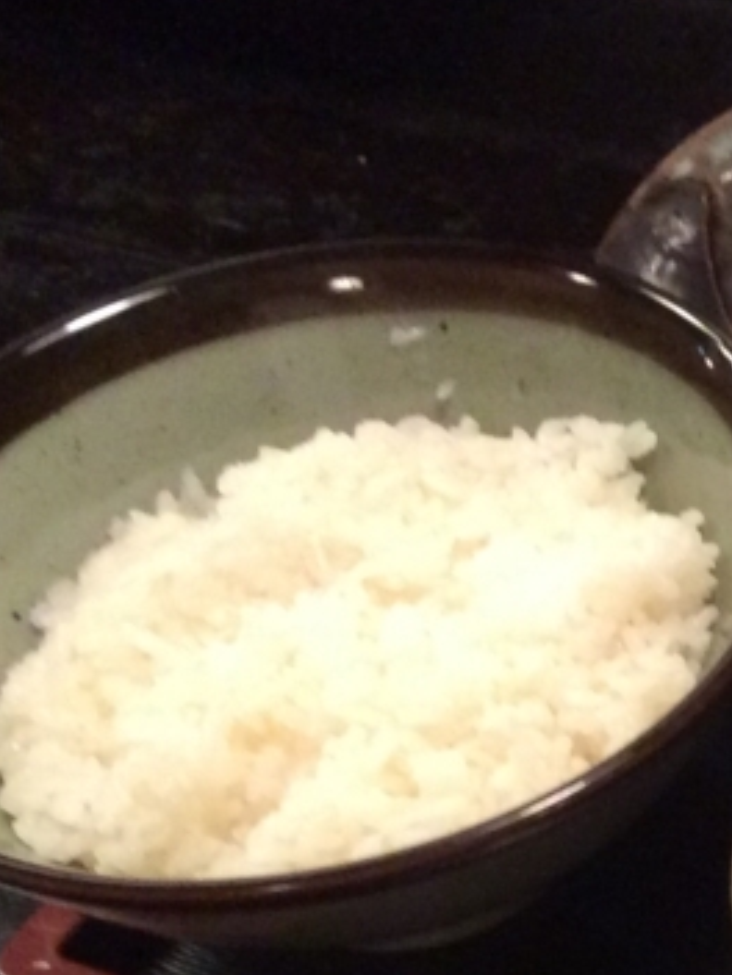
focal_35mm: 93
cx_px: 1234
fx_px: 2622
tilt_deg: -49.3
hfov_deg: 14.4
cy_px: 940
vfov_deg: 20.5
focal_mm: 3.3
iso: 250
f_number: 2.4
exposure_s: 1/20
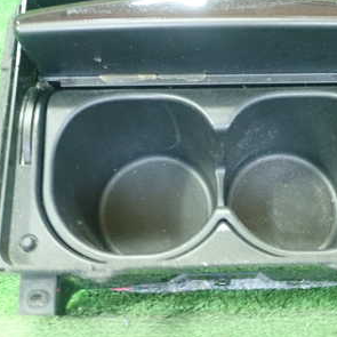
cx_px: 216
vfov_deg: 31.6
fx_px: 595
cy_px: 143
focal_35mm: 54
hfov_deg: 31.5
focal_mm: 5.5
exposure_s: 1/50
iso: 800
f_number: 2.3
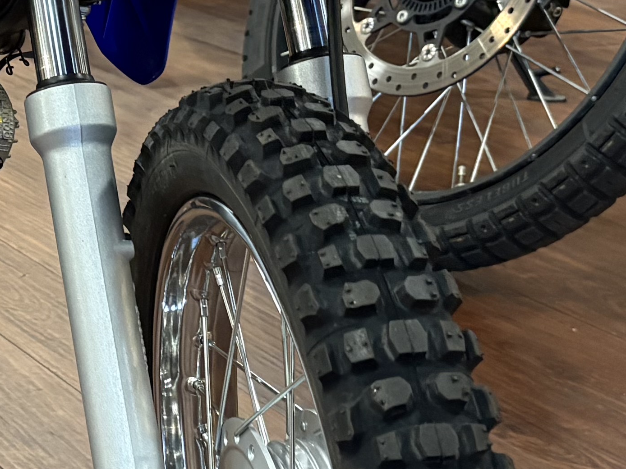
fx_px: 1935
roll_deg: +0.2
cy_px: 106
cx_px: -179
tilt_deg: -12.5
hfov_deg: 17.3
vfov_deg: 13.8
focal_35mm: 107
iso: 500
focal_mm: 5.96
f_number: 1.6
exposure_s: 1/60
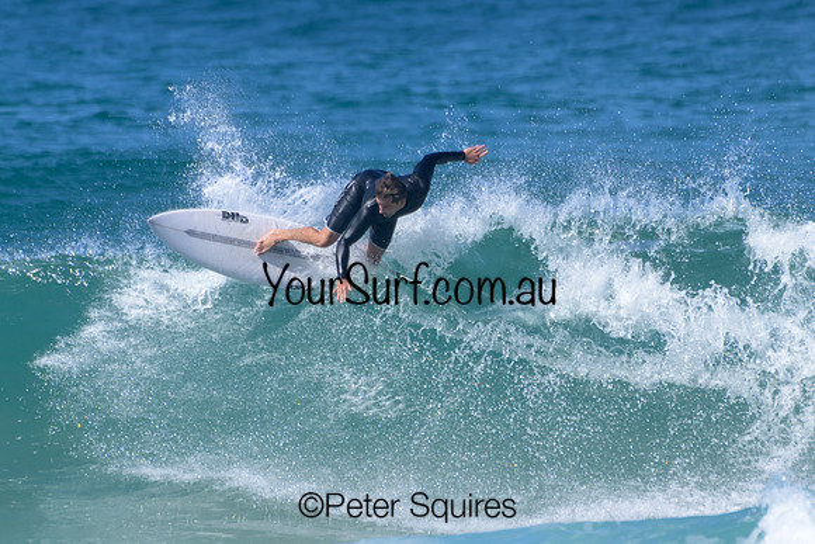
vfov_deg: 1.4
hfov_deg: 2.1
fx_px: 22643
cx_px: 408
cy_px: 272
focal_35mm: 1000
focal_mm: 1000
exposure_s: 1/2000
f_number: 11
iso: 1100
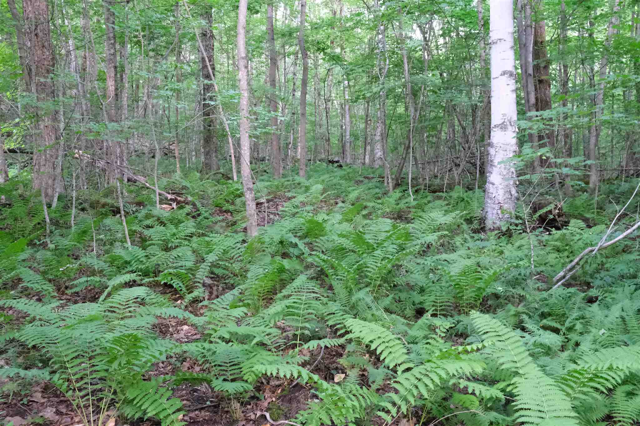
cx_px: 320
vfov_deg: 37.8
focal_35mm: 35
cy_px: 213
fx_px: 622
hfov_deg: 54.4
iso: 25600
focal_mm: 23
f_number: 11
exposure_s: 1/27
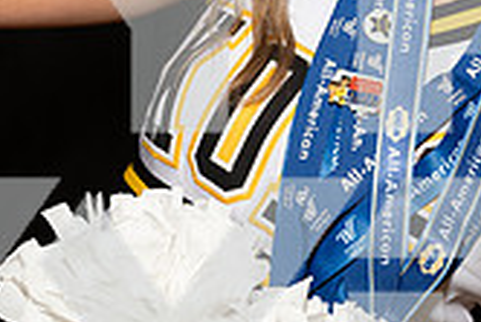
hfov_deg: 14.6
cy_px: -19
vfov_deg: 9.7
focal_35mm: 140
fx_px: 1872
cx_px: 301
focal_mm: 40
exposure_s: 1/250
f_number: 6.3
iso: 800
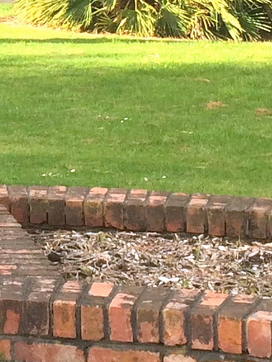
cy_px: -166
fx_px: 1738
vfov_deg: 11.5
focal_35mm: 166
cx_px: -223
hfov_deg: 8.6
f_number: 2.2
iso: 32
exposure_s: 1/466
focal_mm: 4.15
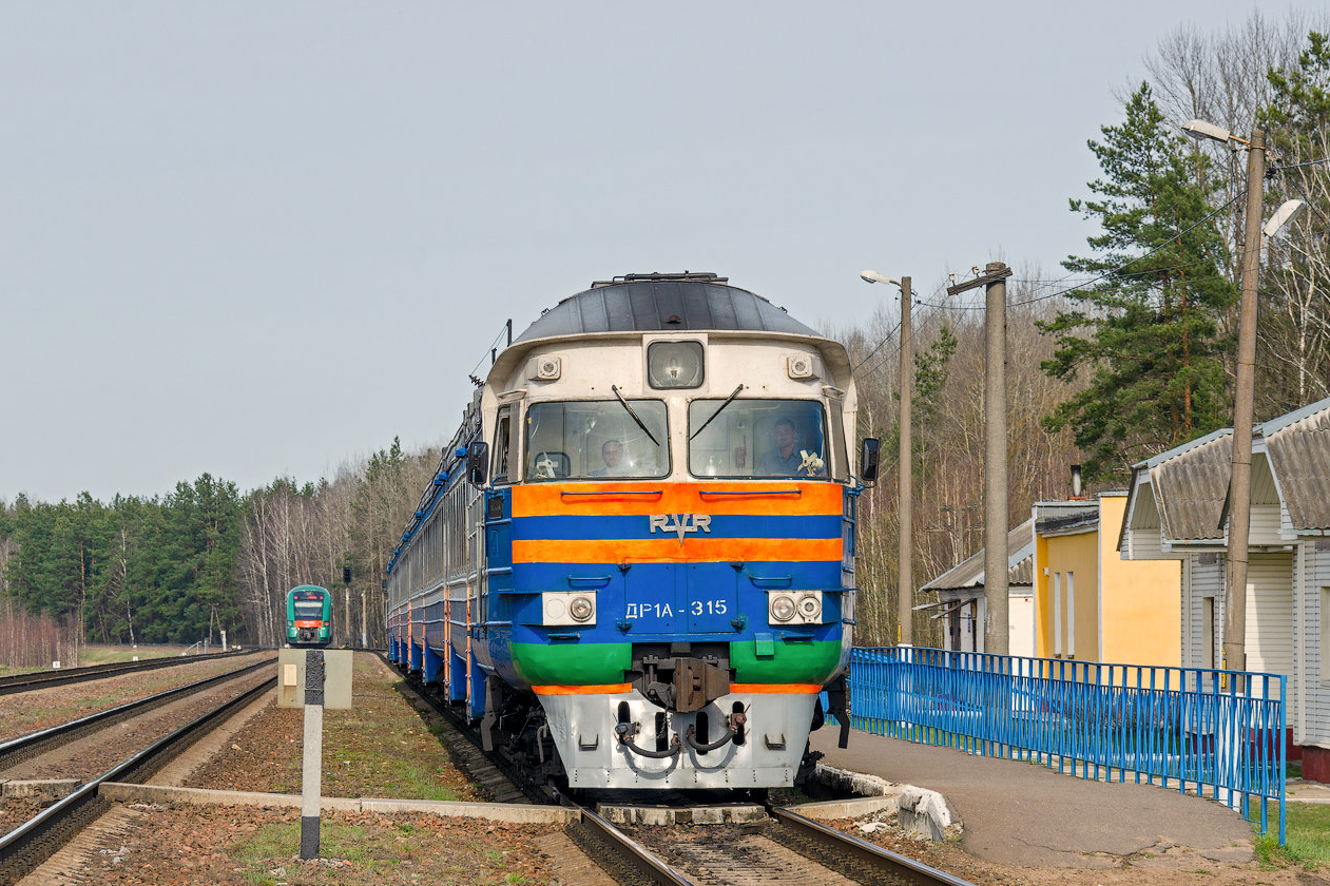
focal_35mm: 152
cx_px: 656
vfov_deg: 9.0
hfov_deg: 13.5
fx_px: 5614
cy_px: 445
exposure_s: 1/400
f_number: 9
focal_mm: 100
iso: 125
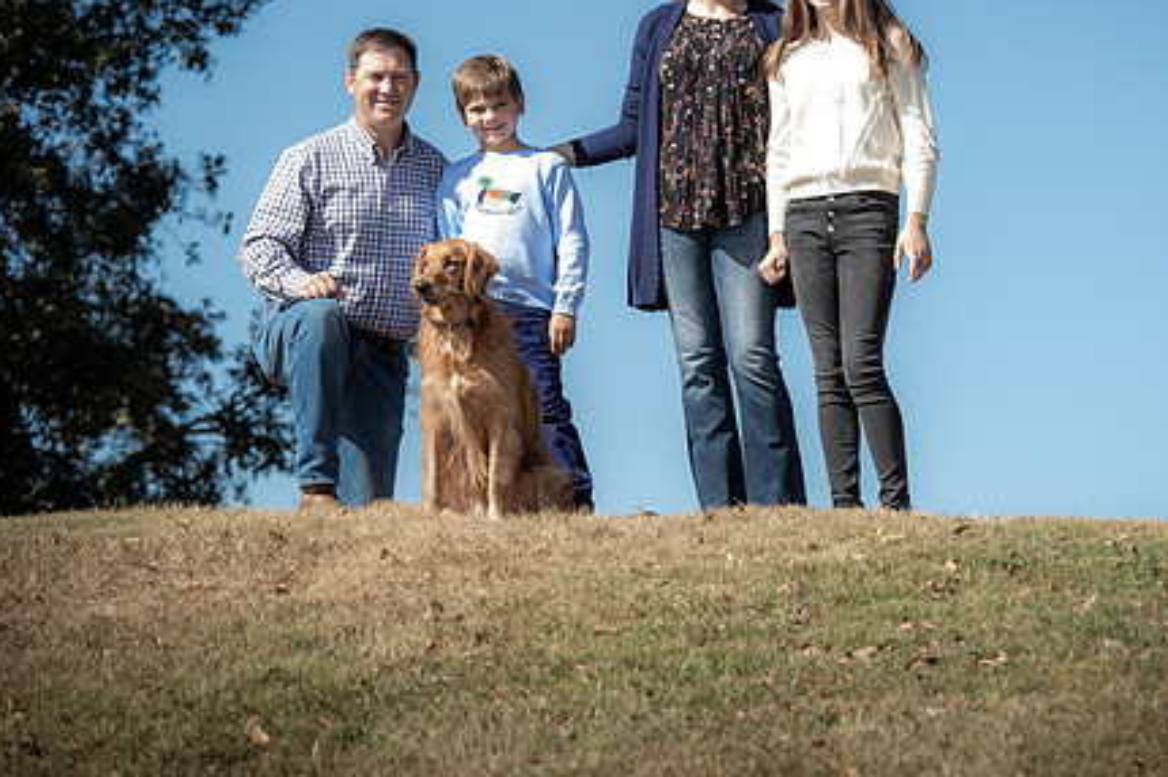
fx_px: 5900
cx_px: 687
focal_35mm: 182
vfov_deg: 7.5
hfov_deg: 11.3
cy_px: 258
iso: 50
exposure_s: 1/250
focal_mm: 135
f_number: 5
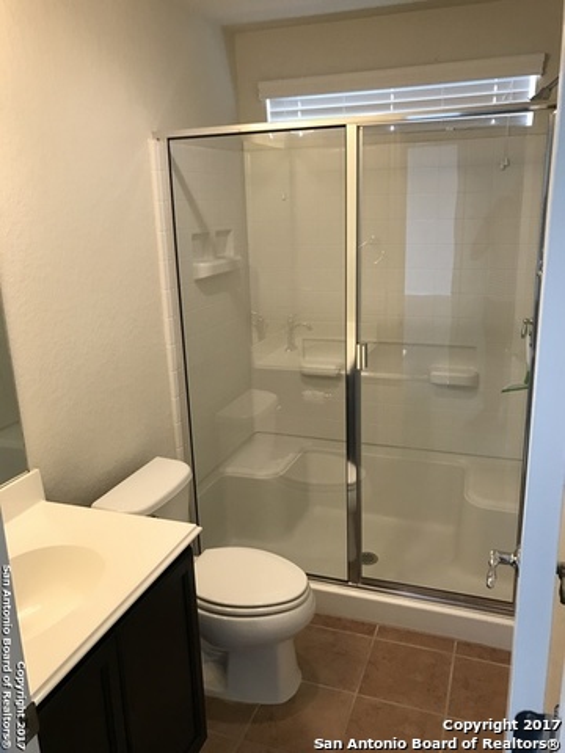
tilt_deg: -14.5
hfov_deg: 49.7
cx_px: 282
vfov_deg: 63.4
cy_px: 376
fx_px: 609
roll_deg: +1.5
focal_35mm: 28
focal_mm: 3.99
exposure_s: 1/30
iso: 32
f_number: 1.8
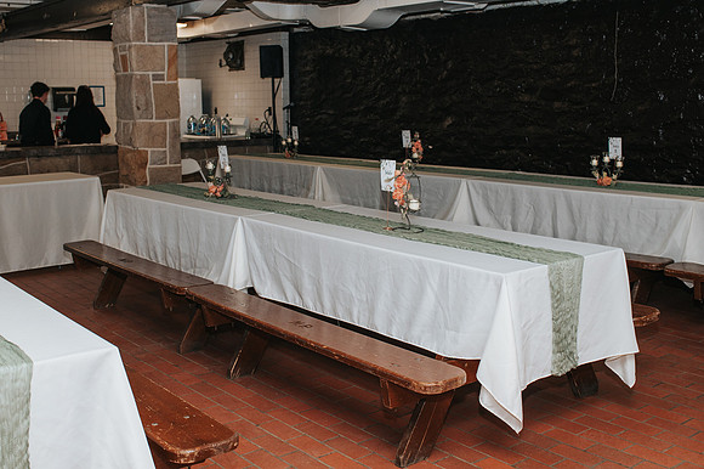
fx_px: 823
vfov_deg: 31.8
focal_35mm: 42
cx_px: 329
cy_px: 229
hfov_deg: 46.3
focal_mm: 35
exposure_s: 1/200
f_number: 4.5
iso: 1000
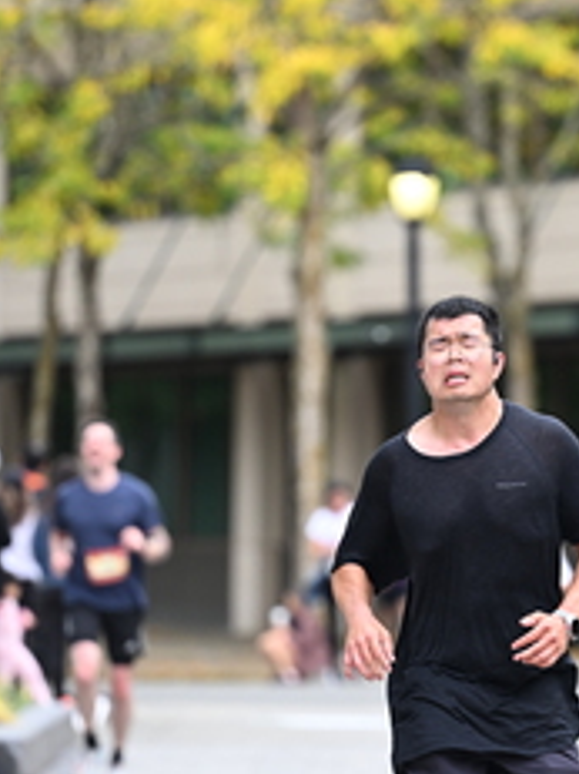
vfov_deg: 5.2
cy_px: 472
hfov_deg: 3.9
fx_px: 8438
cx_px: 490
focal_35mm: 378
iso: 640
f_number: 2.8
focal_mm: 165
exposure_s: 1/1600
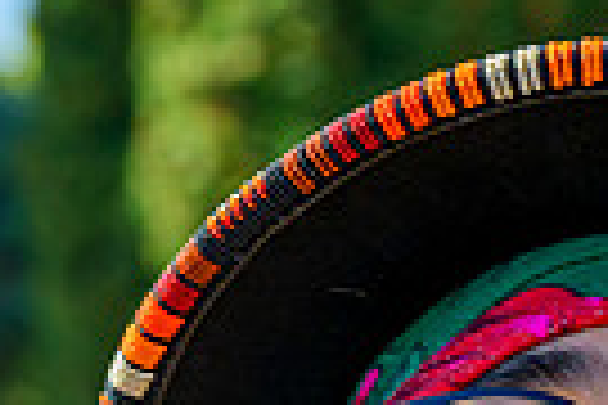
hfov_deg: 4.7
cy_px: 770
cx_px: 392
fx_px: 7380
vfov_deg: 3.1
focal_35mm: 437
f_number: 5
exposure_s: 1/400
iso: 200
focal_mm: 68
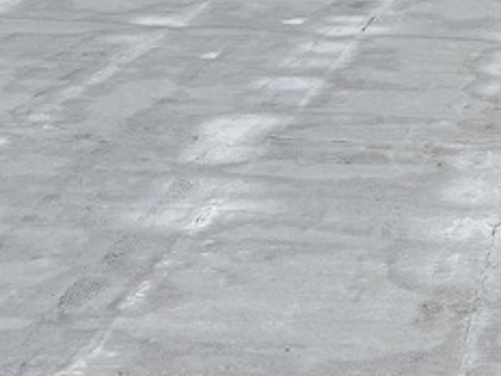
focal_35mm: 115
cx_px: 749
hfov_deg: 15.8
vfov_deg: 12.7
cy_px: 404
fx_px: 1664
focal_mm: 4.2
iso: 32
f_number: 1.6
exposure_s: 1/1595
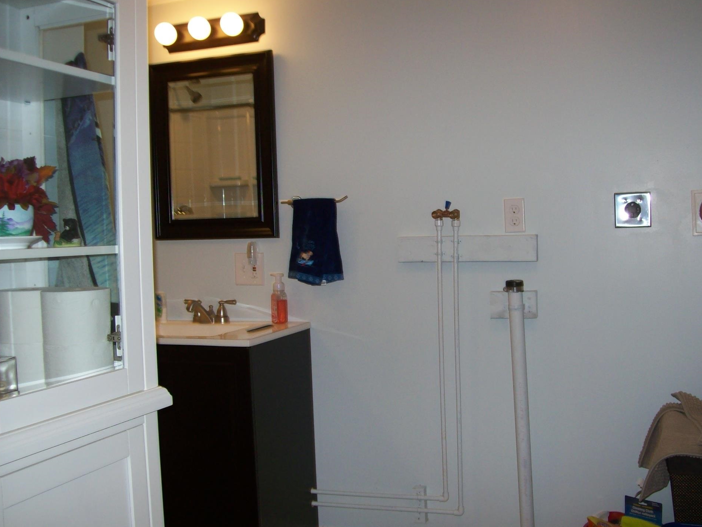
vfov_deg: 36.8
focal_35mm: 39
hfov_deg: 47.8
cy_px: 268
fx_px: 791
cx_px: 371
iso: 80
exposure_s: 1/64
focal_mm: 6
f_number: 2.7
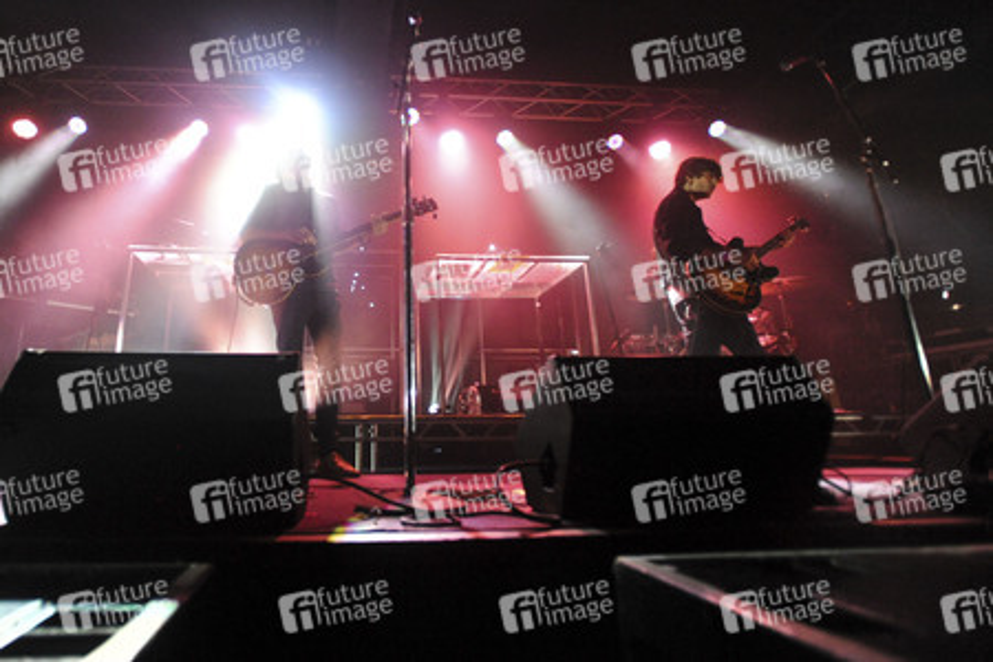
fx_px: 469
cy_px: 331
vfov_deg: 70.4
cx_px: 496
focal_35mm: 17
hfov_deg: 93.3
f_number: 2.8
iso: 5000
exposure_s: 1/320
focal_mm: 17
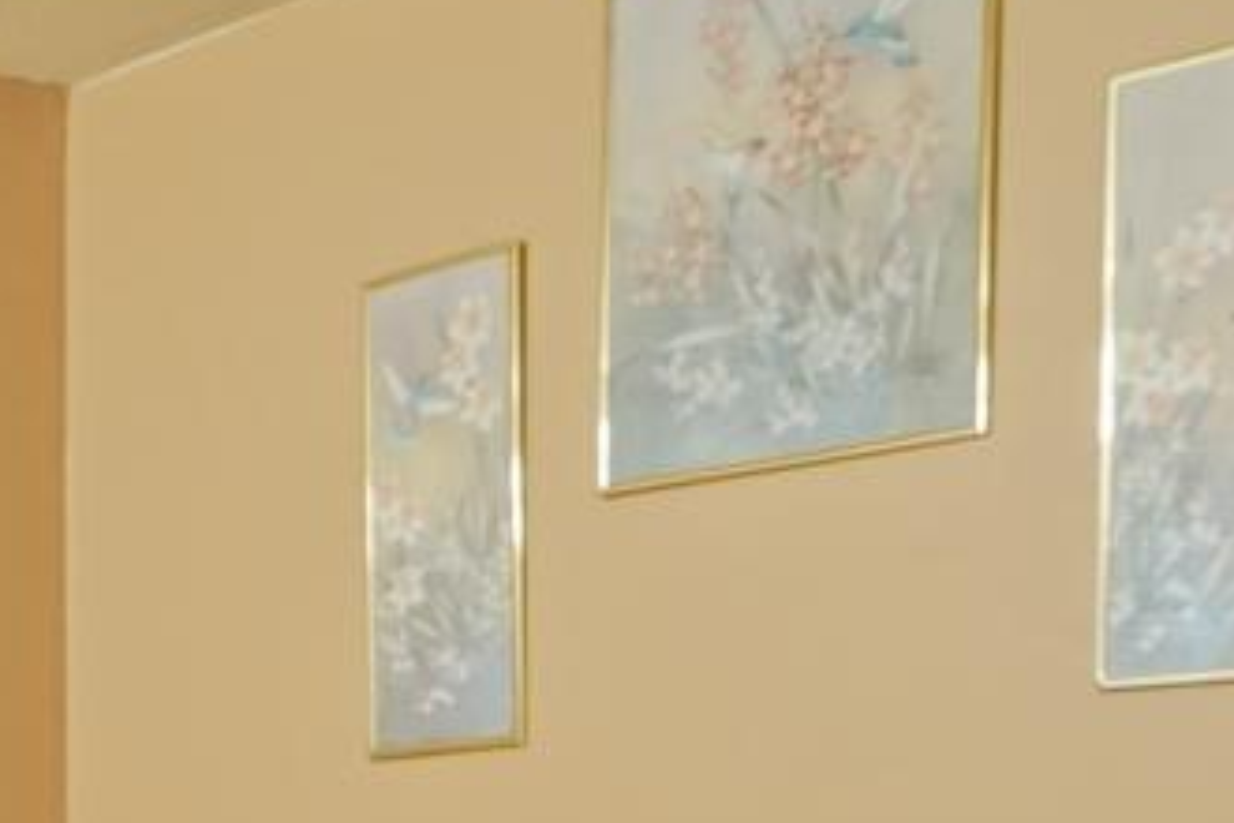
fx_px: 2982
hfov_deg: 20.5
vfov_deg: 14.9
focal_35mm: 87
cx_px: -527
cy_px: 1124
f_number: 7.1
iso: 2500
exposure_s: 1/25
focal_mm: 14
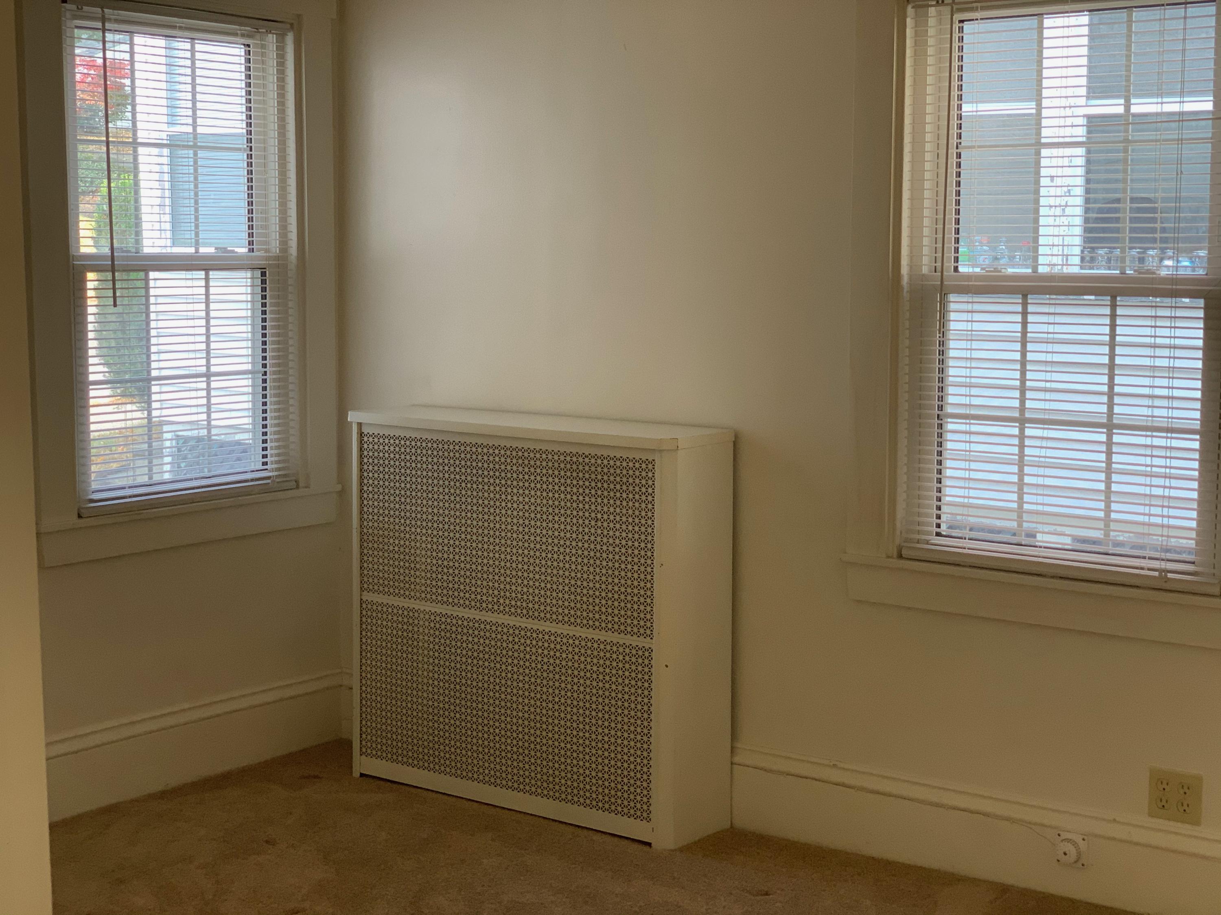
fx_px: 1834
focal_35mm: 52
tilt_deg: -7.8
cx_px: 610
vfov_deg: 28.0
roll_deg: +0.3
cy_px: 458
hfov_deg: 36.8
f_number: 2.4
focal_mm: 6
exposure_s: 1/115
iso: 125
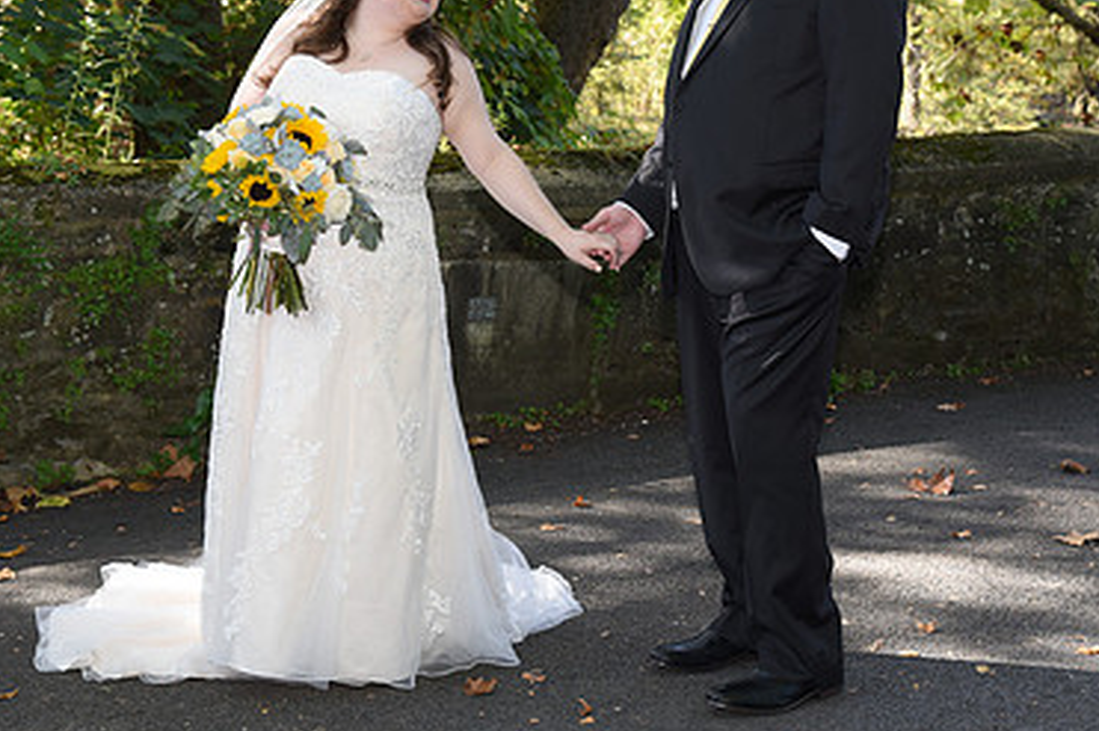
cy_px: 250
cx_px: 545
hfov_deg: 28.1
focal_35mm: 72
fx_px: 2197
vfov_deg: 18.9
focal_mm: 46
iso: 640
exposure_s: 1/200
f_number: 5.6
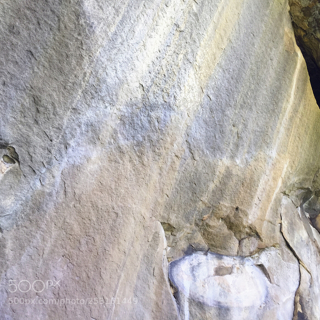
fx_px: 377
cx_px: 215
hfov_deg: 45.3
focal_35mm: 36
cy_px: 155
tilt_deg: +36.1
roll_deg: +2.8
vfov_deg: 46.0
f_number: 2.2
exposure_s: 1/100
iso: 50
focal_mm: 4.15
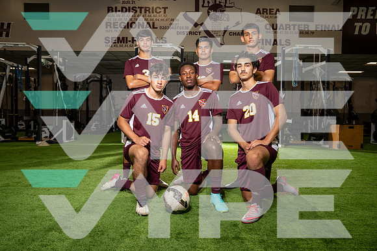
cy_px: 126
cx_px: 188
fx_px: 304
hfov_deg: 63.6
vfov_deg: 45.0
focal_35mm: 29
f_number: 8
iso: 800
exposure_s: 1/250
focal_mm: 29
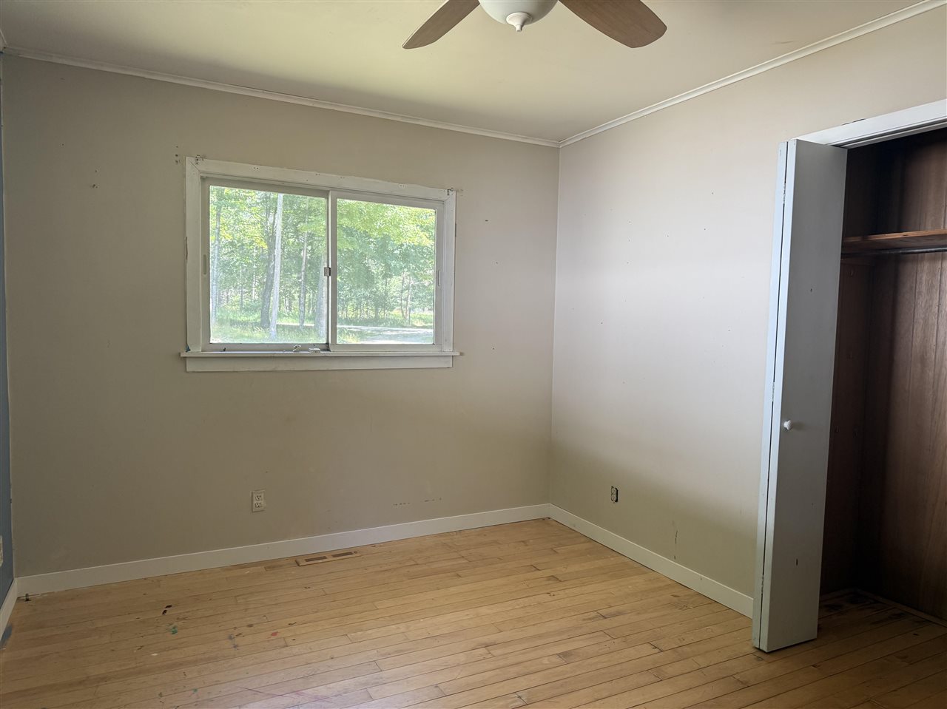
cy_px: 354
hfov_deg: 71.6
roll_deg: -0.1
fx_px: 656
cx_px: 474
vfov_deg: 56.8
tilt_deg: -3.2
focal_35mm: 24
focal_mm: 6.76
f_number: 1.78
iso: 125
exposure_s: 1/121
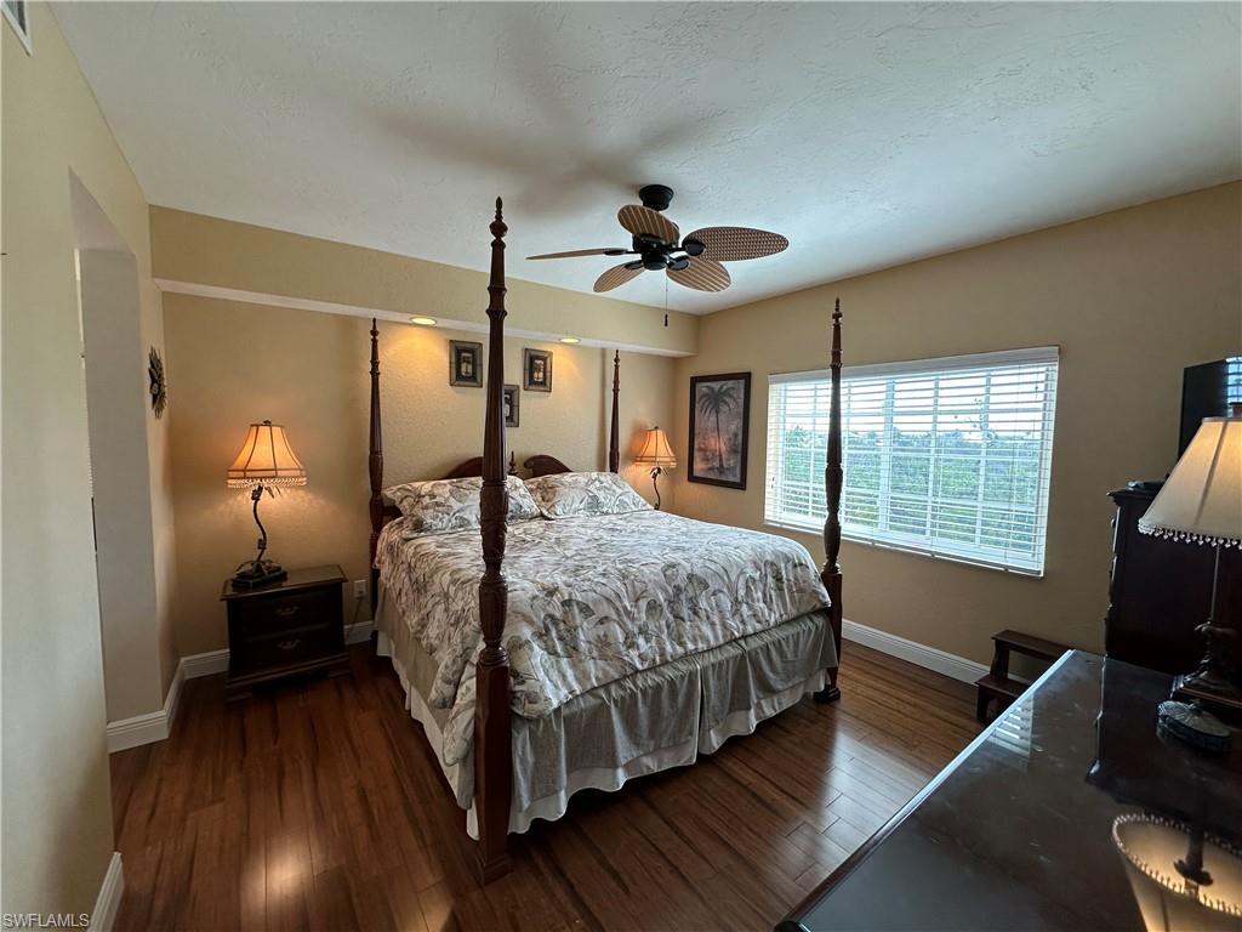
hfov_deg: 102.1
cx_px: 621
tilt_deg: -3.5
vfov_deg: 85.7
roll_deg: -1.0
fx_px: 502
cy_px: 466
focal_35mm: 14
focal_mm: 2.22
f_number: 2.2
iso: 80
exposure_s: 1/120
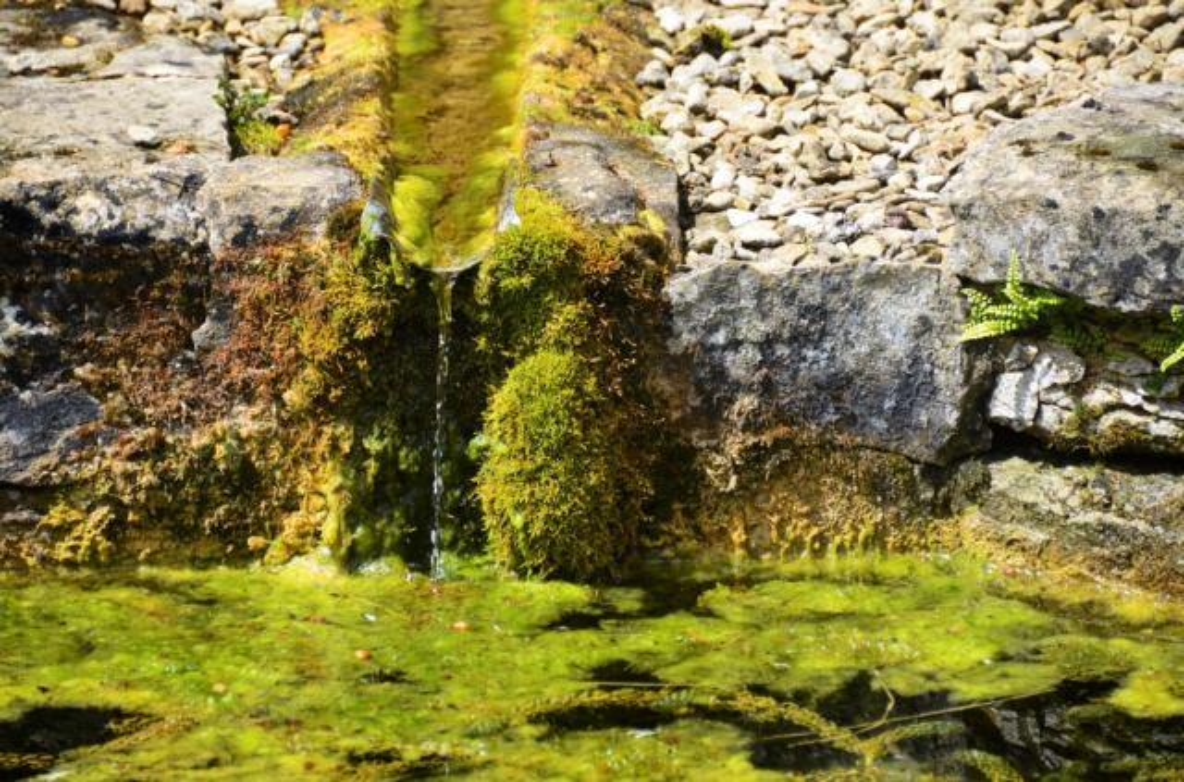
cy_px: 391
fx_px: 8364
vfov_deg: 5.4
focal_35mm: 255
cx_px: 592
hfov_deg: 8.1
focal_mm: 170
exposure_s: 1/400
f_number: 5.6
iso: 200
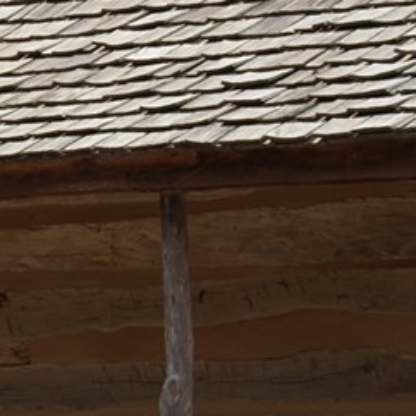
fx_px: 3916
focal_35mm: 288
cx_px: -1294
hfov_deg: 5.3
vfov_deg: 6.1
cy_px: 198
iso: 100
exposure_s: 1/100
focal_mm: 41
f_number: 11
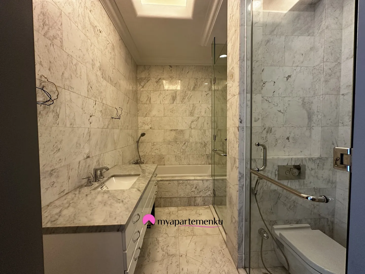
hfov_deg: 102.1
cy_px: 137
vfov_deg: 85.7
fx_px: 148
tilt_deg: -2.0
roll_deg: +0.2
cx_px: 182
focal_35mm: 14
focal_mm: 2.22
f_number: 2.2
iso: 250
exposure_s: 1/100
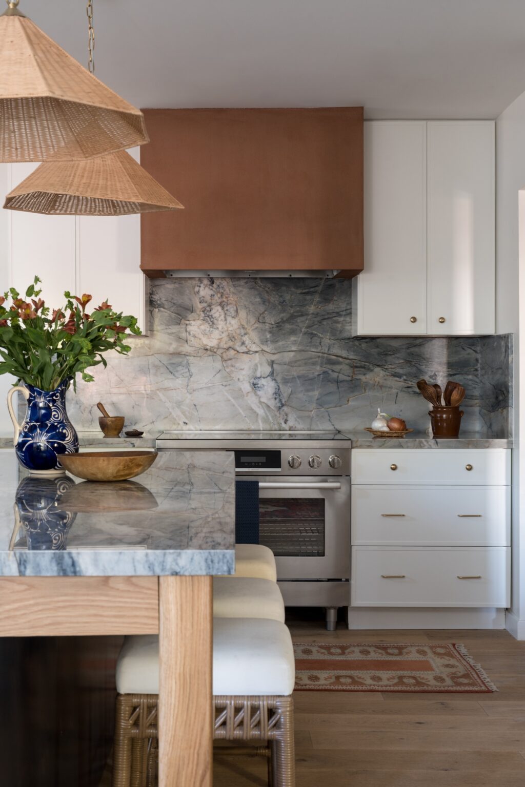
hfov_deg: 27.5
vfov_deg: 40.3
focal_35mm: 49
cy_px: 394
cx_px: 262
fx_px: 1072
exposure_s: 1.3
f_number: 11
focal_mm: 49
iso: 500
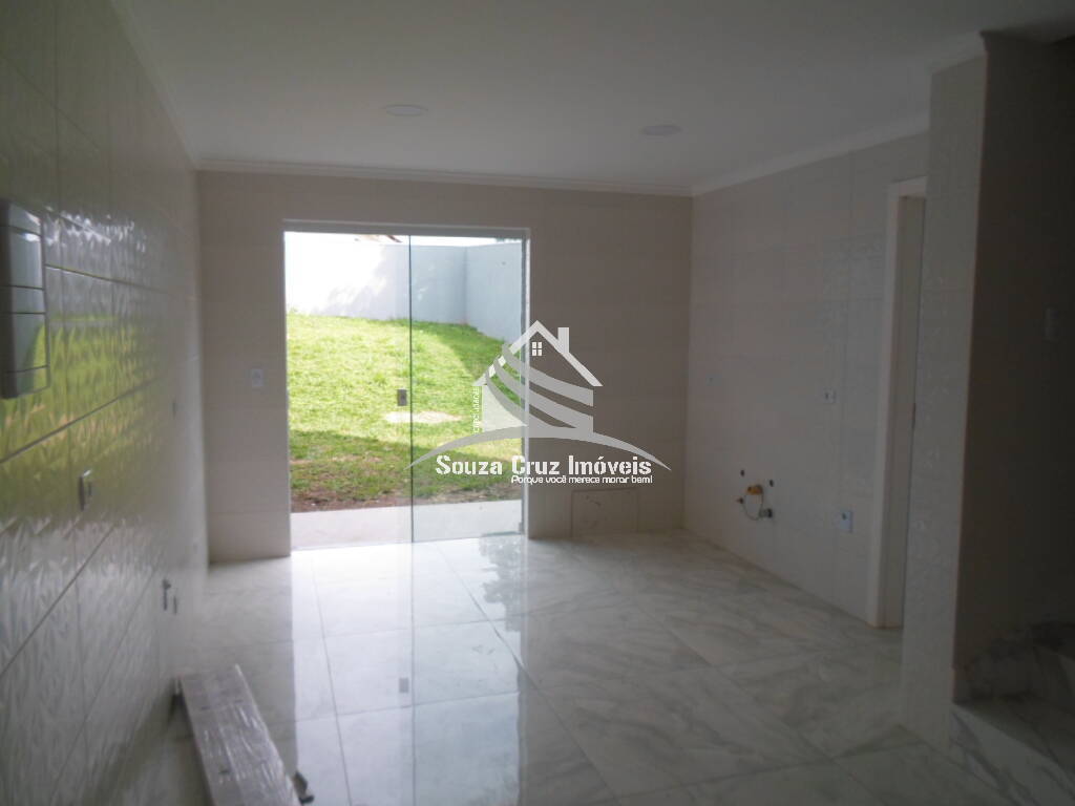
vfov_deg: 54.9
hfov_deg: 69.4
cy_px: 403
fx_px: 776
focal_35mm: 25
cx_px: 538
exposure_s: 1/250
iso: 80
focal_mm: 4.5
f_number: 2.5
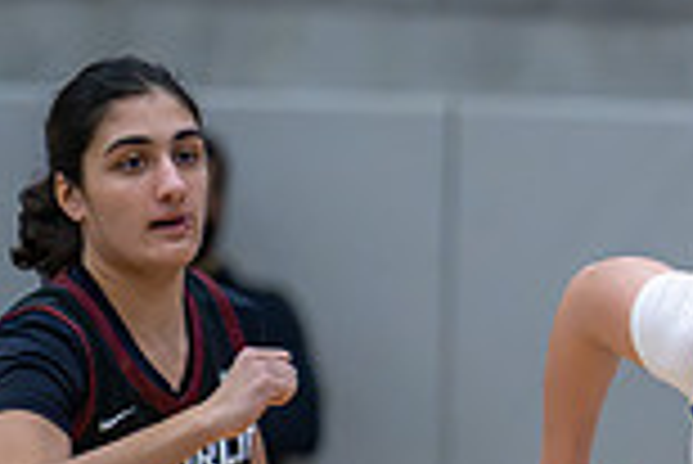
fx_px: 17148
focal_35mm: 890
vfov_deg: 1.5
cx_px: 1069
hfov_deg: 2.3
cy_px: 679
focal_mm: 190
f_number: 2.8
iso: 7200
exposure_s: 1/1000
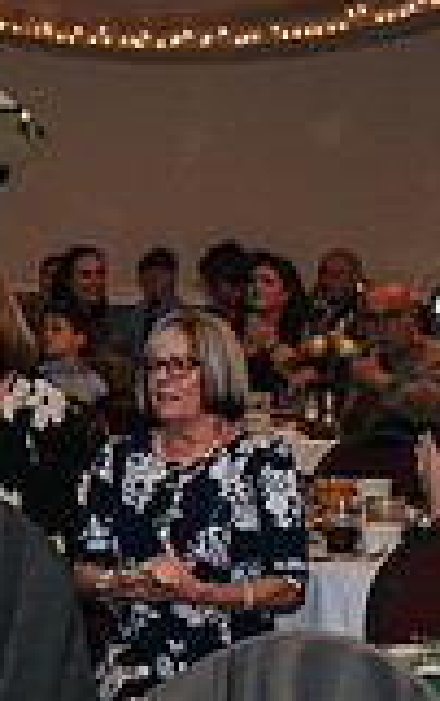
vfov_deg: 12.2
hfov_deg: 7.2
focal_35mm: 172
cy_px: 461
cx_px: -618
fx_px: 3291
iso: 800
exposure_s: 1/200
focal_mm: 35
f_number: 3.2
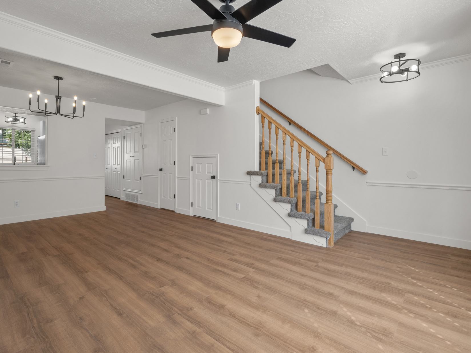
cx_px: 233
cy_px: 161
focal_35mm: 18
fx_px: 245
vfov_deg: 71.4
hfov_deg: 87.8
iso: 500
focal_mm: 15
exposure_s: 1/5
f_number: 8
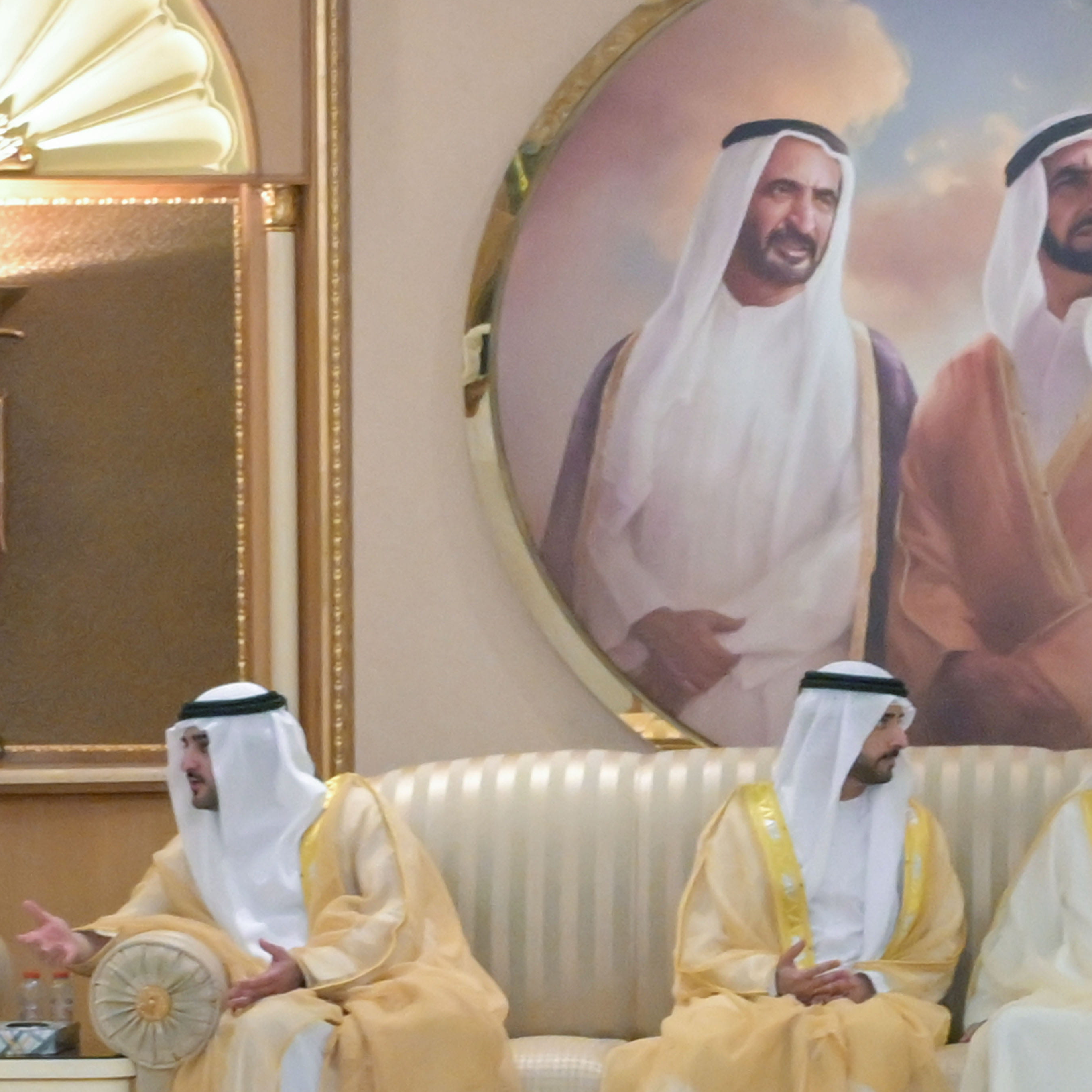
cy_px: 810
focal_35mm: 98
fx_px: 3498
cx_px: 817
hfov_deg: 17.6
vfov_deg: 17.6
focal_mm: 38
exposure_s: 1/125
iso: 2500
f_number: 5.6
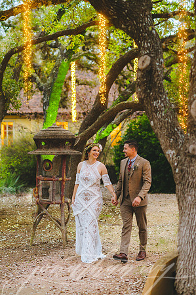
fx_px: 696
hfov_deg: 16.0
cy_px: 148
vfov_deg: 23.9
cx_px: 98
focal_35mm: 85
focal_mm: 85
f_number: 2.8
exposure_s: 1/80
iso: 2500
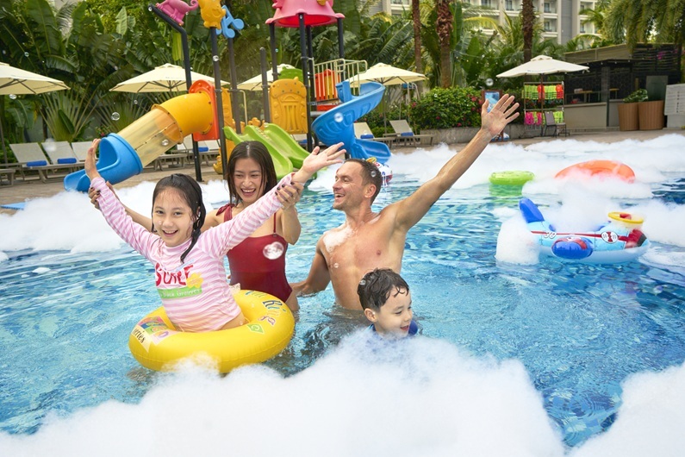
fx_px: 571
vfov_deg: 43.6
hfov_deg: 61.9
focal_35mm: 30
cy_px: 228
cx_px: 342
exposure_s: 1/1250
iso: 640
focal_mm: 30
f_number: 5.6
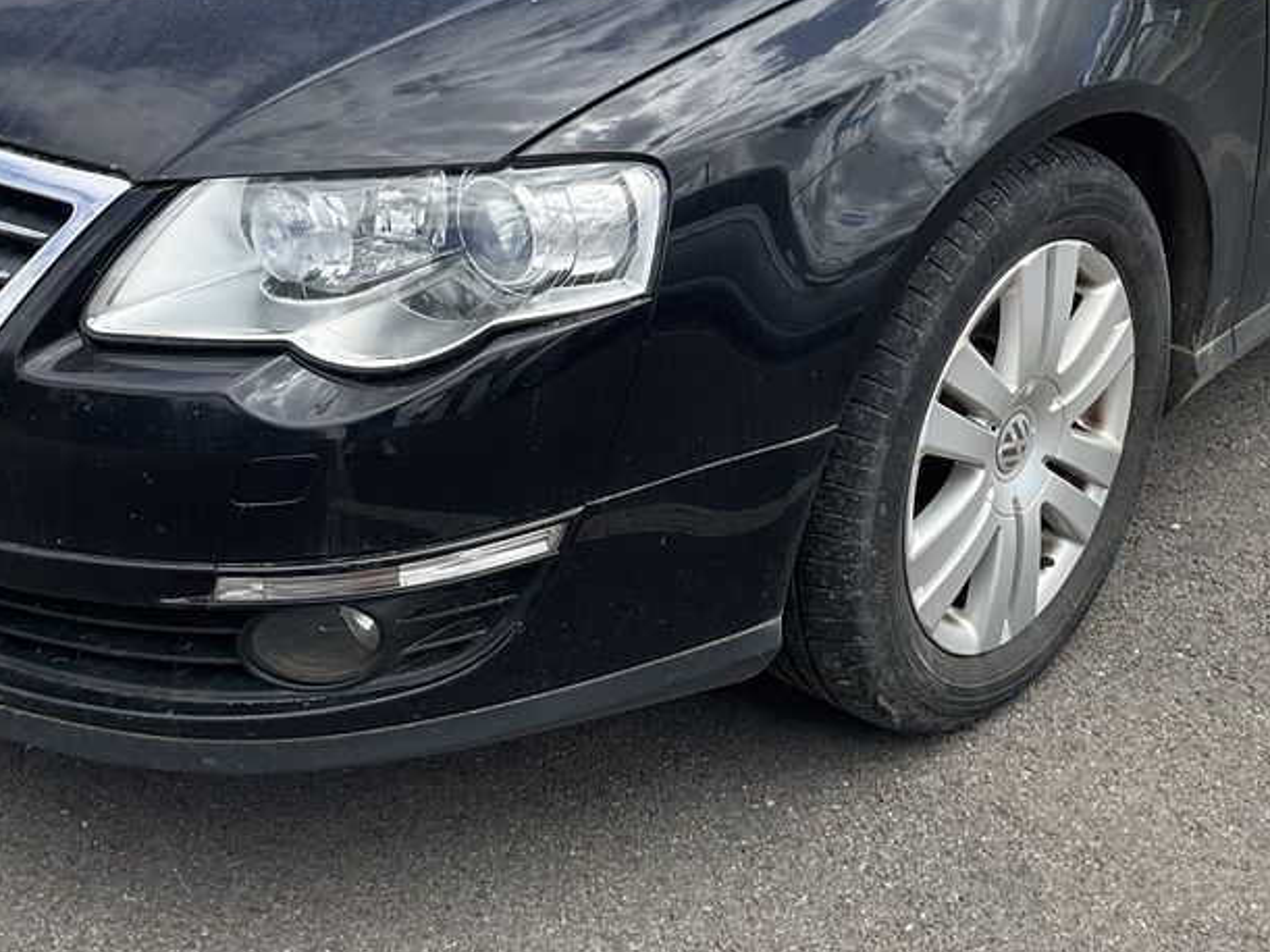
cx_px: 692
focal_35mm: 57
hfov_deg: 33.8
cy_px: 75
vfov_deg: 24.8
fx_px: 2091
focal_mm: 3
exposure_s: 1/944
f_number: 1.8
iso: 25
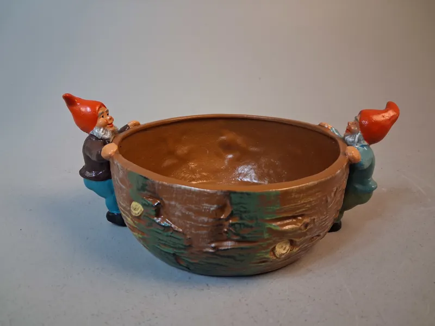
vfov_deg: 51.4
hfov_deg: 65.3
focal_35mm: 27
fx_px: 339
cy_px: 163
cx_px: 218
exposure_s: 1/50
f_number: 1.8
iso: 400
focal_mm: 4
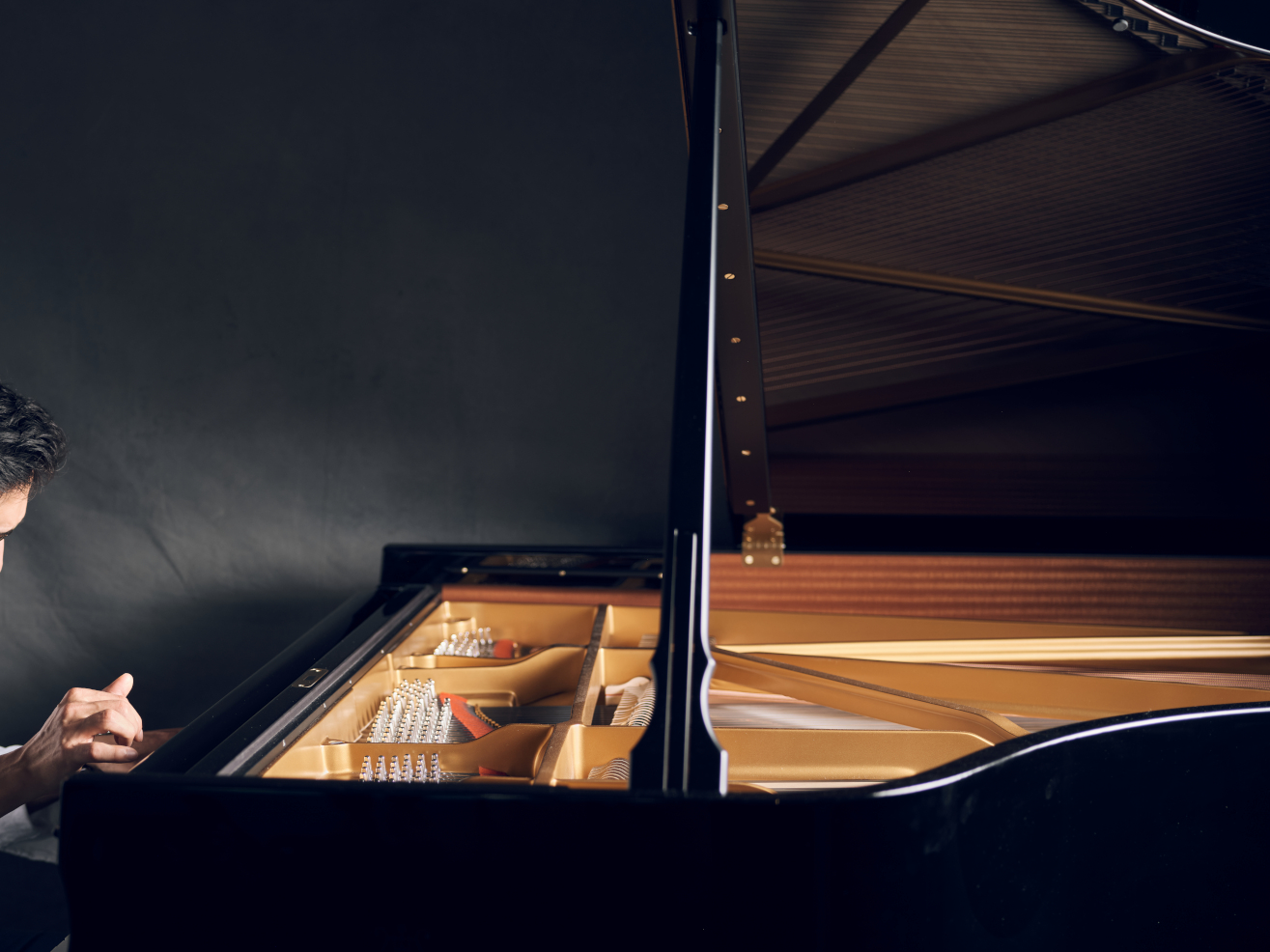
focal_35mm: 73
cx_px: 402
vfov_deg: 20.1
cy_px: 600
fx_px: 2678
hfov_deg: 26.5
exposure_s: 1/125
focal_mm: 63
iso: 320
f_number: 2.8
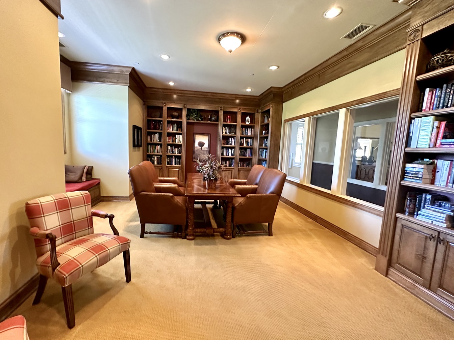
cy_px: 167
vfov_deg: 81.7
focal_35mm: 15
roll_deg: -2.5
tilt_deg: -7.0
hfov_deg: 98.1
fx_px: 197
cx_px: 213
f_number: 2.2
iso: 640
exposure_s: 1/60
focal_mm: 2.22
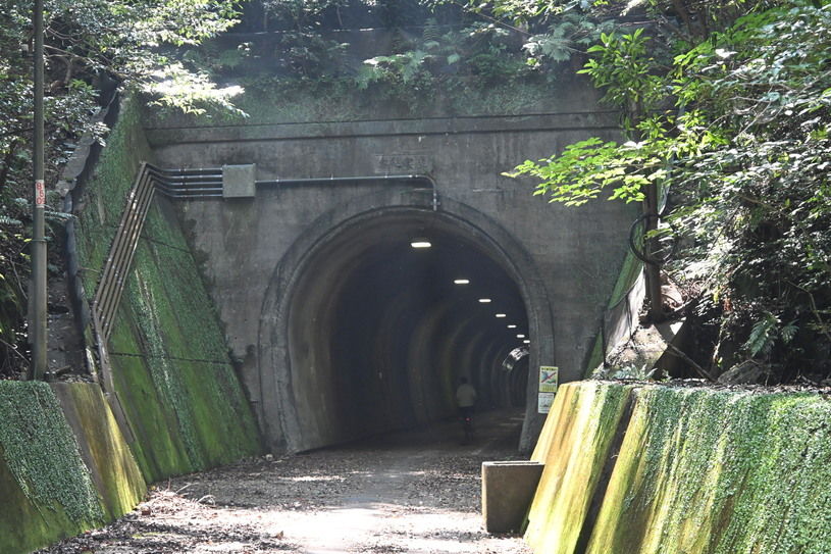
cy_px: 277
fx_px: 1731
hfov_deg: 27.0
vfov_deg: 18.2
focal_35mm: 75
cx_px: 416
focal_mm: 50
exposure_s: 1/125
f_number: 6.3
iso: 2000
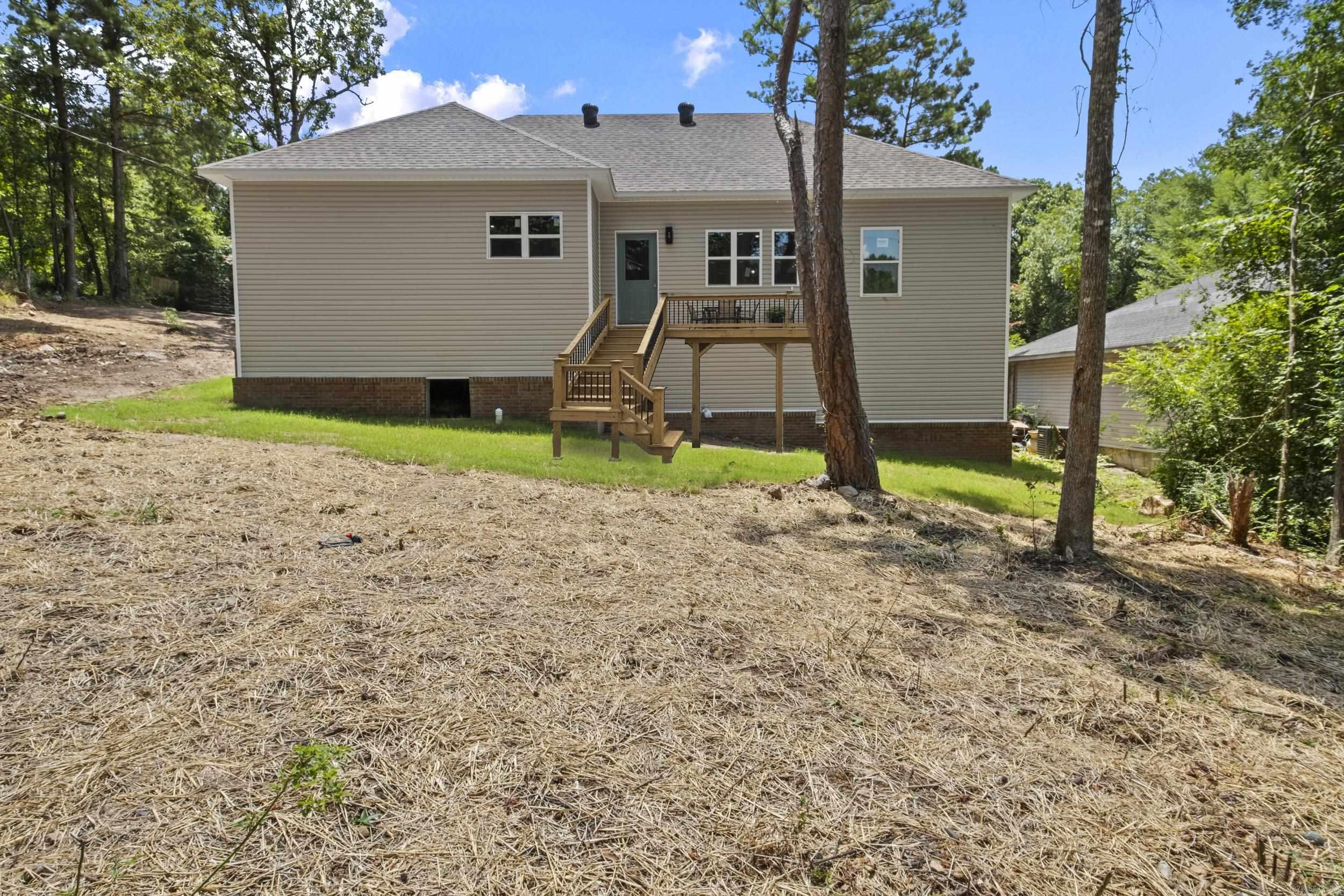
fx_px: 784
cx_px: 672
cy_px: 448
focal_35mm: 21
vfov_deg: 59.5
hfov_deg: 81.2
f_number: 10
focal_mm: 13.8
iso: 250
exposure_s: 1/80
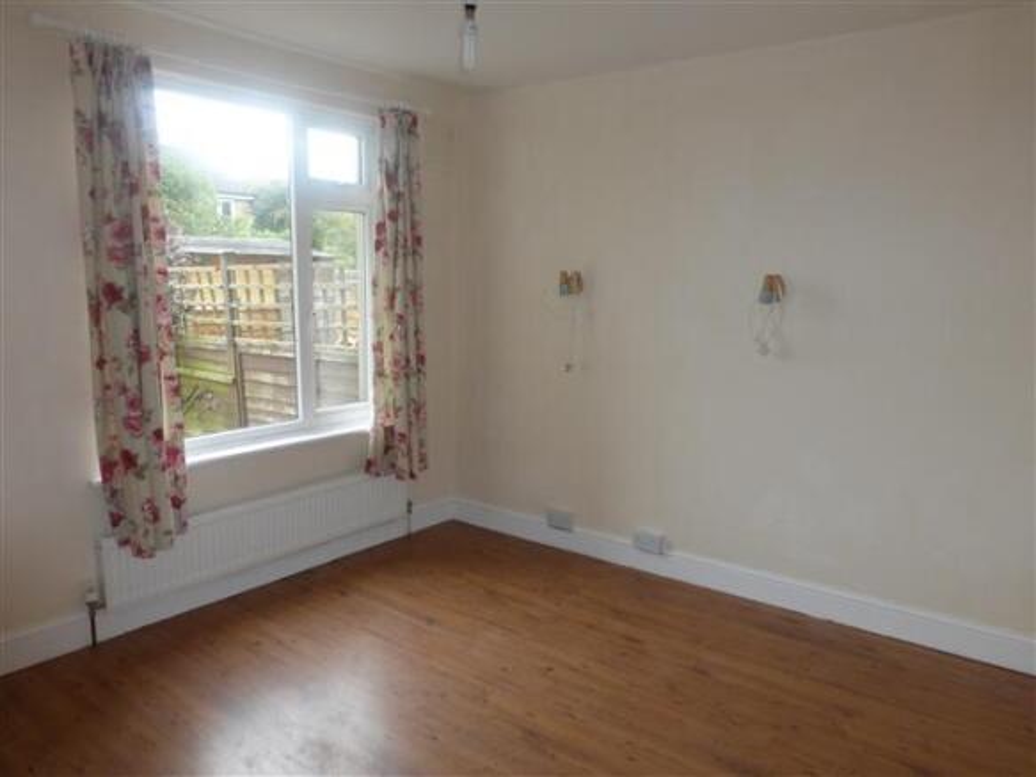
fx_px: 718
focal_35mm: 24
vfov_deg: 56.8
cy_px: 388
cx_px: 518
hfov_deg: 71.6
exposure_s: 1/60
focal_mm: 4.3
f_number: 3.3
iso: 200
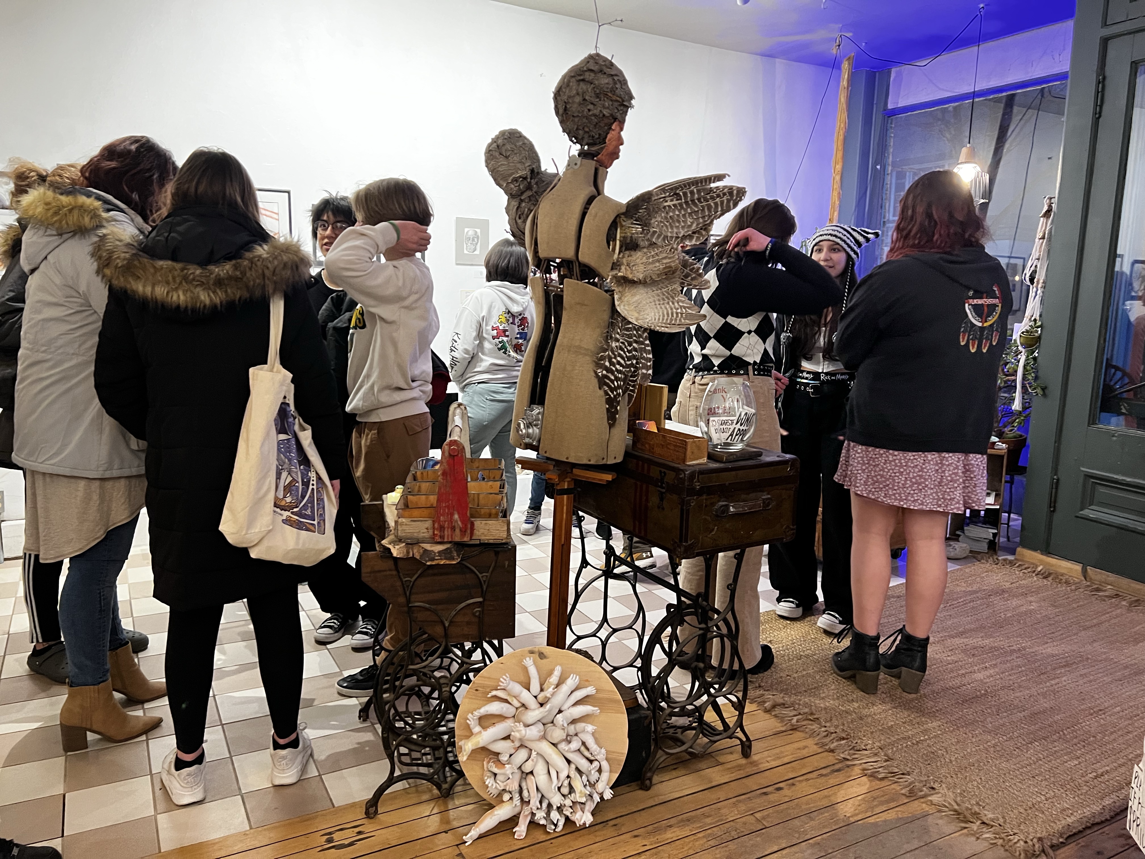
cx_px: 572
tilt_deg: -10.1
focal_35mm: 26
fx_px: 860
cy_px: 430
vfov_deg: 53.1
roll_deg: -1.2
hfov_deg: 67.3
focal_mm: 5.7
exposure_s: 1/60
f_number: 1.5
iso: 400
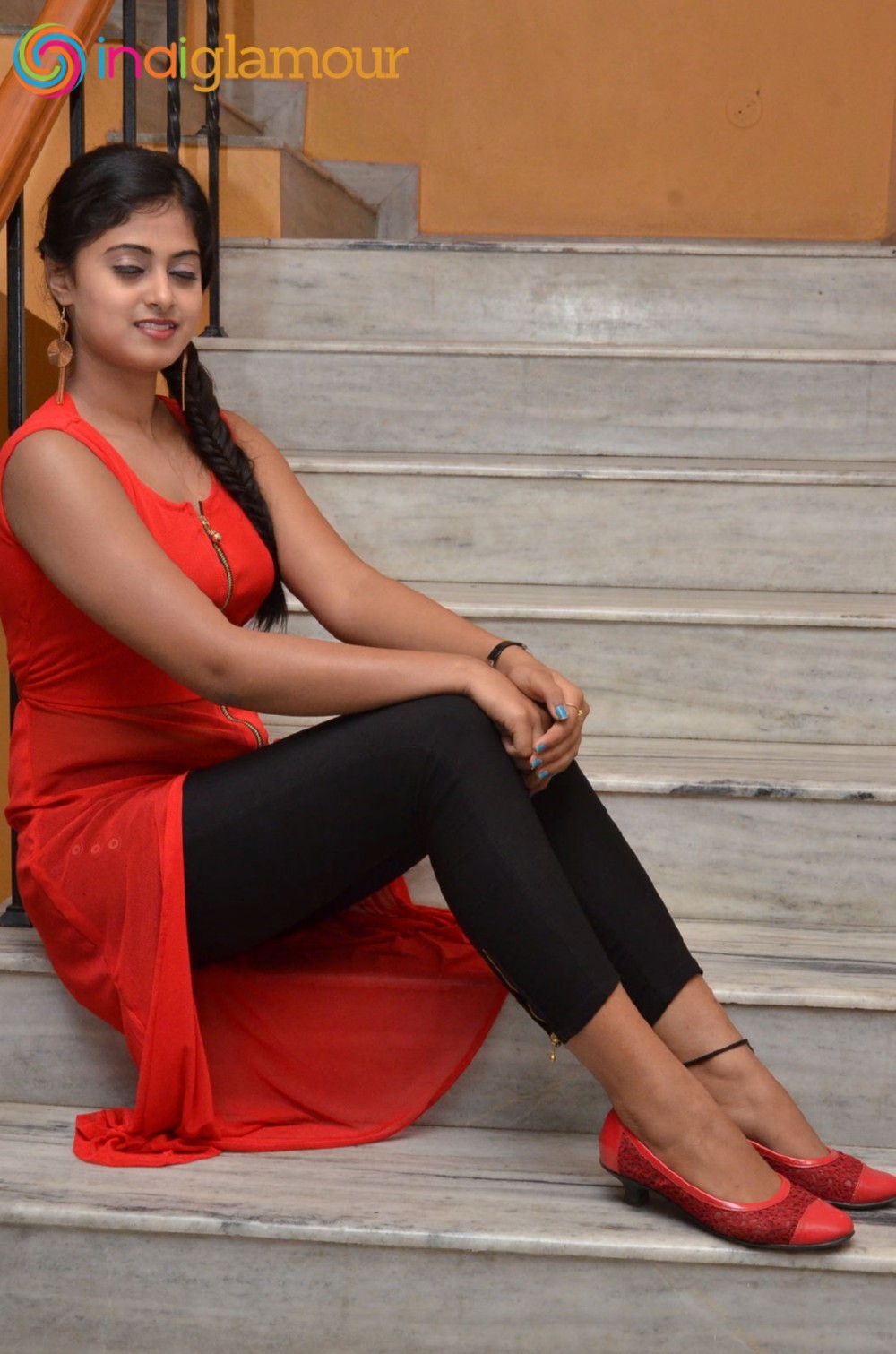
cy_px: 677
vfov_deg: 35.1
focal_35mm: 57
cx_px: 448
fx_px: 2139
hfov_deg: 23.7
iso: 2000
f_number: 8
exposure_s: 1/125
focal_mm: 38
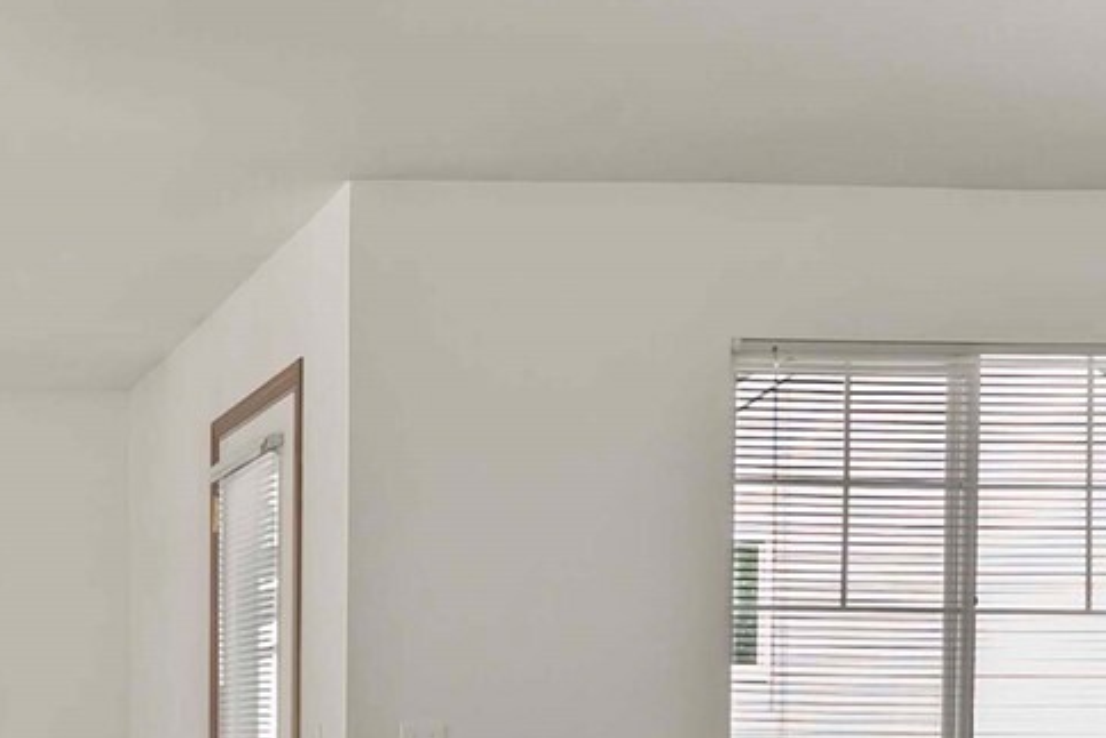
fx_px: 1291
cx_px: -355
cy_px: 880
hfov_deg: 33.2
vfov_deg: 28.0
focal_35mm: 42
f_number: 7.1
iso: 80
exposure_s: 1/125
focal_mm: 12
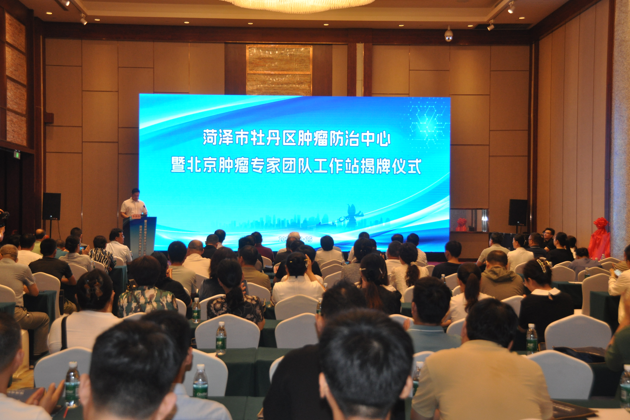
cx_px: 311
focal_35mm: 49
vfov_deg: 27.5
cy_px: 208
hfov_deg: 40.3
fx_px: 857
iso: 800
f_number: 4.2
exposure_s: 1/100
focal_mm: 32
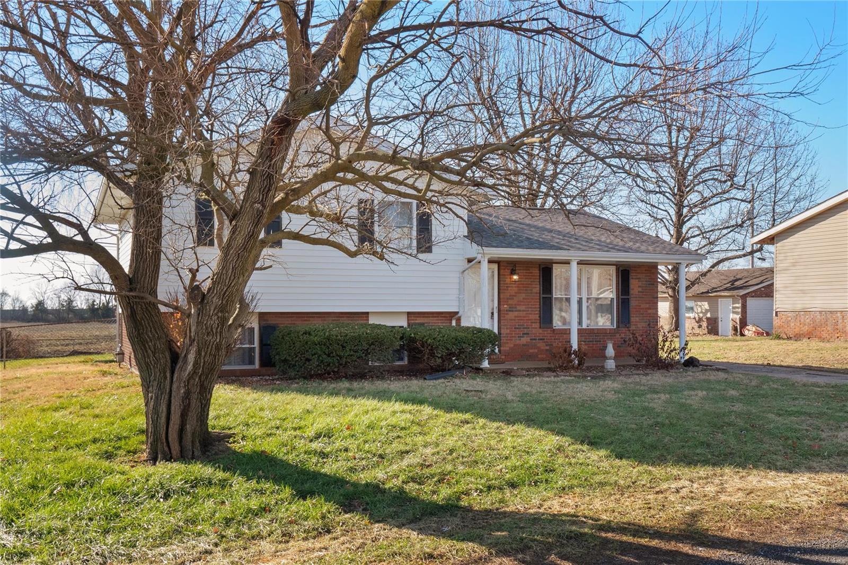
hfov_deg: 53.1
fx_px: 848
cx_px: 424
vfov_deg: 36.9
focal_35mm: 36
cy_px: 282
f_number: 8
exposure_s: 1/250
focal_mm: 18
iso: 400
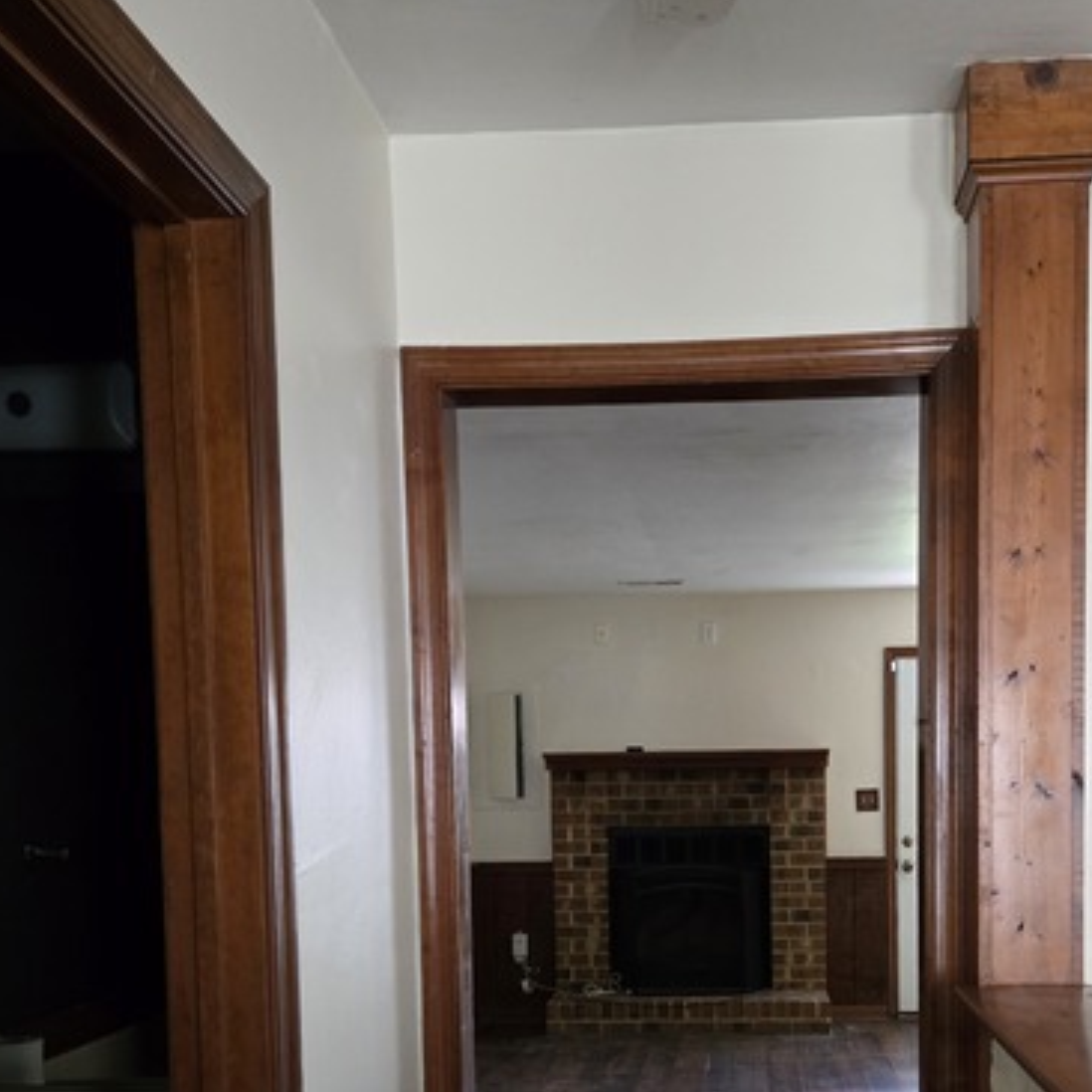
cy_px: 879
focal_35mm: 37
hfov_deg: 44.6
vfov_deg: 42.8
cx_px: 671
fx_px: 1321
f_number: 1.8
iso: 800
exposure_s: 1/60
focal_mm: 5.4
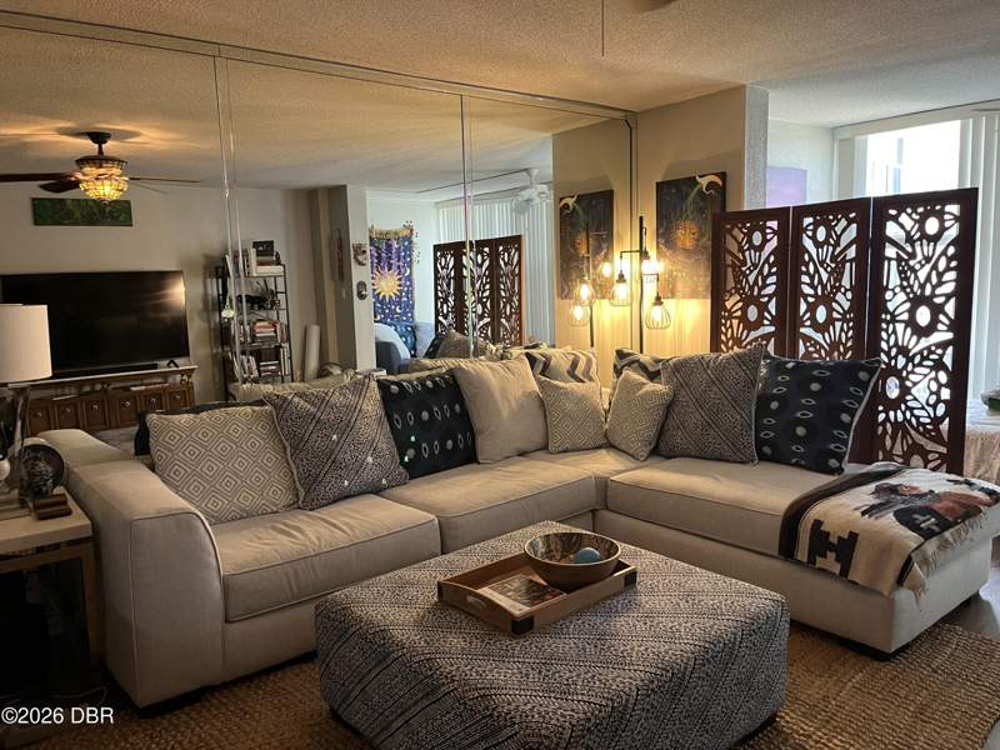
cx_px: 500
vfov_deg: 53.1
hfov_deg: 67.3
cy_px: 375
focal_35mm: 26
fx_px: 751
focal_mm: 5.1
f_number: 1.6
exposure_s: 1/60
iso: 400
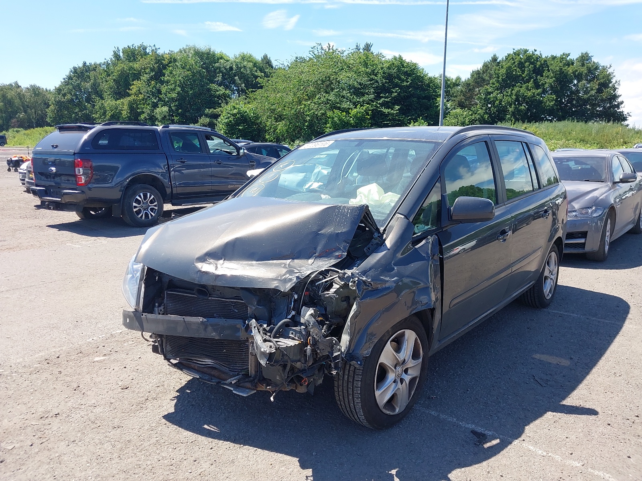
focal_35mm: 27
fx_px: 501
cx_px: 321
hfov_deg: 65.3
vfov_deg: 51.4
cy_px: 240
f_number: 1.8
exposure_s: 1/370
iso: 20
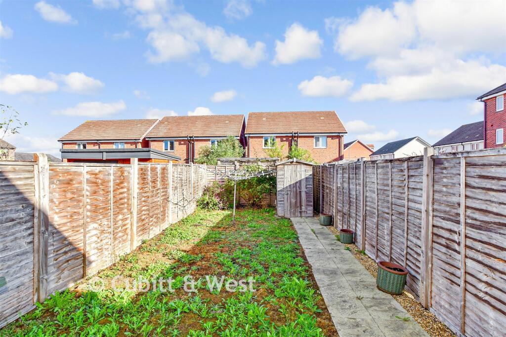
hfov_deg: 96.7
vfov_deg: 73.8
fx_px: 225
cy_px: 168
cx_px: 253
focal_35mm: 16
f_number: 8
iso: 320
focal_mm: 11
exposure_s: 1/250
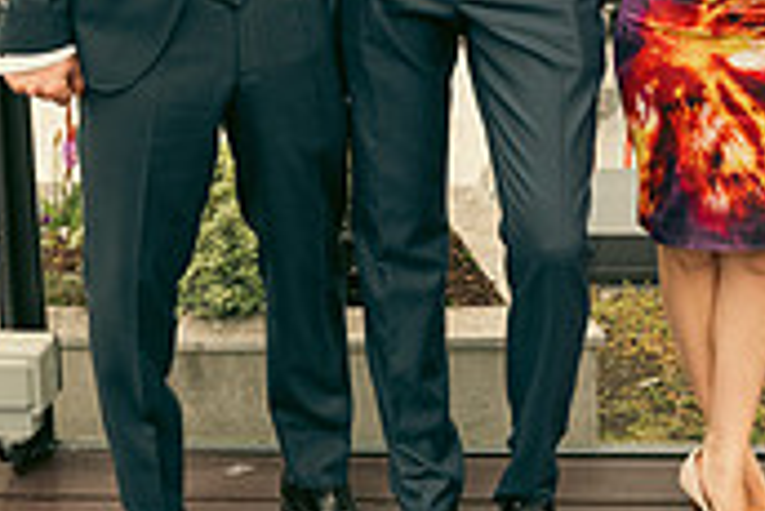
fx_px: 1723
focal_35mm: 81
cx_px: 747
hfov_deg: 24.0
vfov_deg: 16.1
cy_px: -140
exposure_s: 1/250
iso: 320
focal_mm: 24
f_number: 6.3
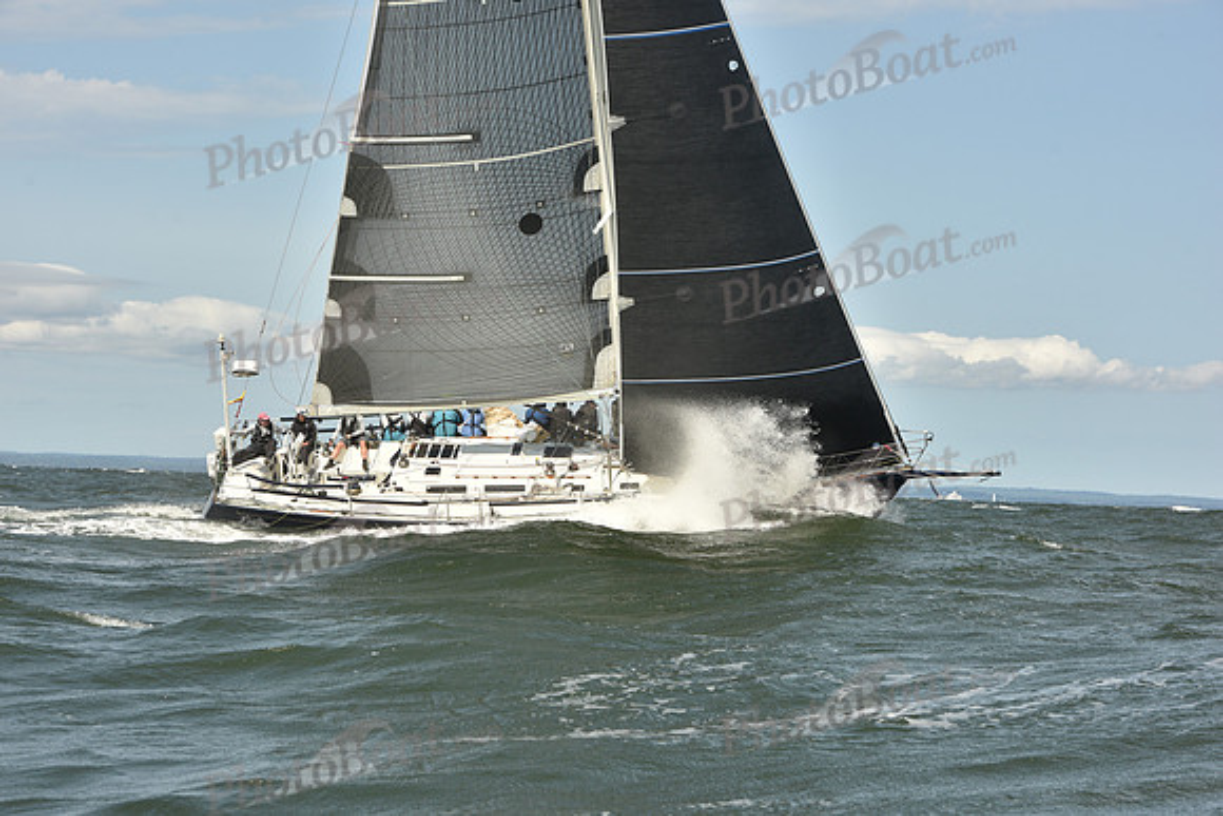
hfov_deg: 20.8
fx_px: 3330
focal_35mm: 98
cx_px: 612
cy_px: 408
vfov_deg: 14.0
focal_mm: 98
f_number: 9
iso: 250
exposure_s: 1/800
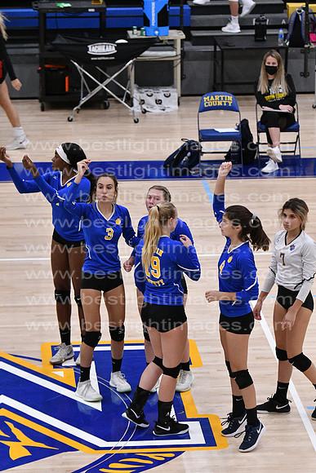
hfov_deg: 7.9
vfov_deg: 11.8
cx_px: 158
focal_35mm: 174
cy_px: 236
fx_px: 2289
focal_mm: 116
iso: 6400
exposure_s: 1/1250
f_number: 3.2
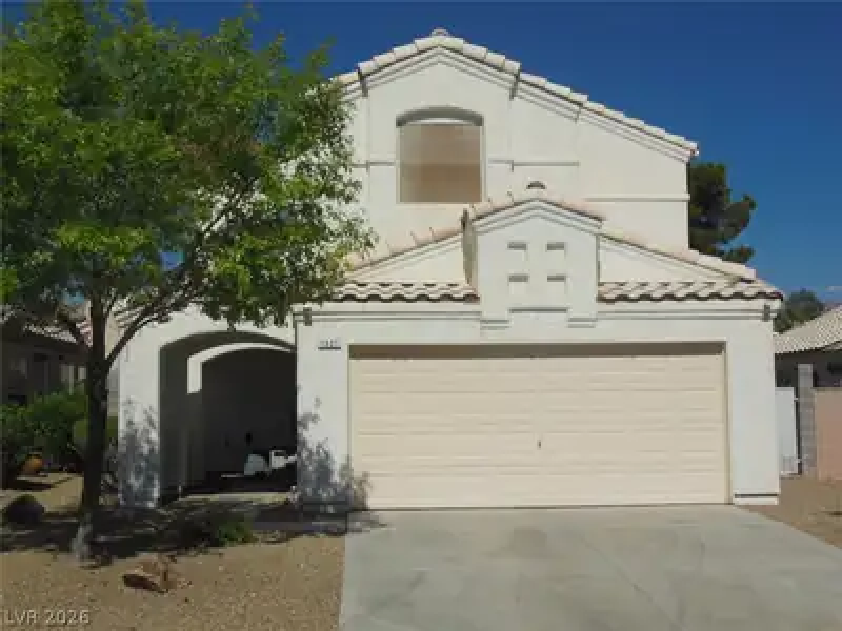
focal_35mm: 43
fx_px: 1046
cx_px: 421
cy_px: 316
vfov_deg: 33.6
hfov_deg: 43.9
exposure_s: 1/1000
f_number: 7.5
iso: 125
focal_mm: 7.7
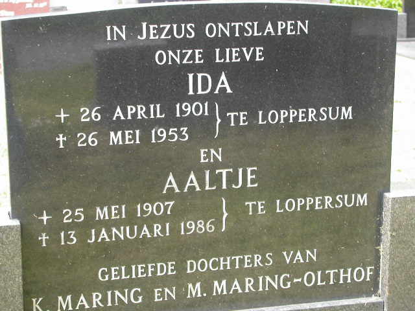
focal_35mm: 80
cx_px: 208
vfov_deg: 18.4
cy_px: 156
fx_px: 959
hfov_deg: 24.4
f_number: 3.5
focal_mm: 16.7
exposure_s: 1/98.5
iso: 100
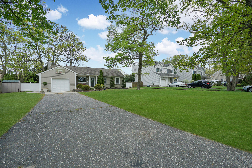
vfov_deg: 73.7
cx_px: 126
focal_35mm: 16
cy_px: 84
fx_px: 112
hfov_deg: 96.7
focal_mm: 16
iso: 200
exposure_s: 1/800
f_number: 8
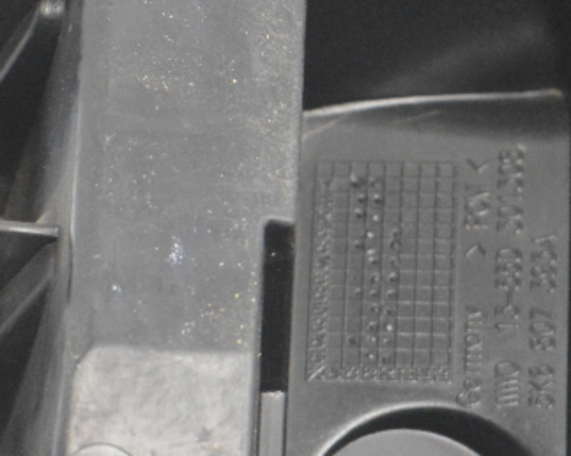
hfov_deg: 7.9
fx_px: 4146
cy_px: 274
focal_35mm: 245
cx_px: 270
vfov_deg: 6.3
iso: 6400
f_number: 9
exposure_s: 1/320
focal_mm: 55
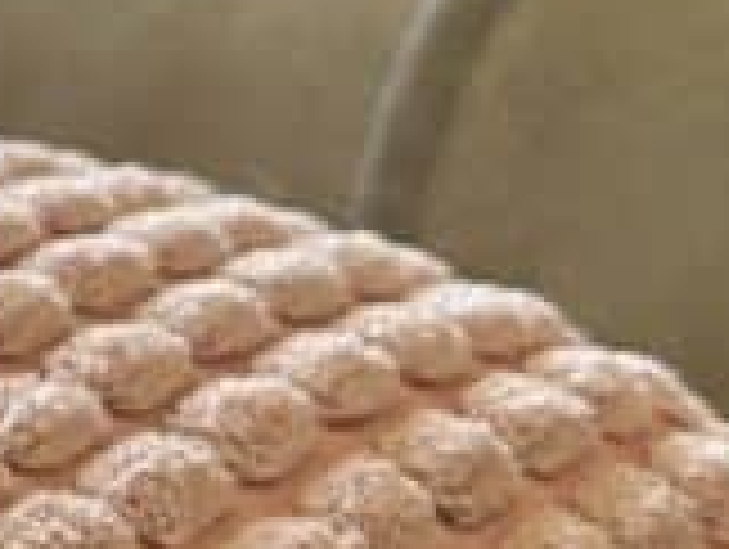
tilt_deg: -9.5
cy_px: -346
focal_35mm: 164
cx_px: -1004
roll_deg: +1.1
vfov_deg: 8.8
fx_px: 3459
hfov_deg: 10.4
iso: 125
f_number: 1.5
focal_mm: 5.7
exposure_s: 1/100
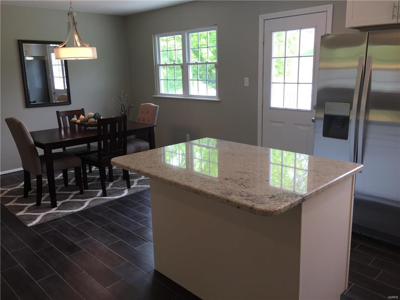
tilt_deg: -13.0
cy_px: 150
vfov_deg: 48.2
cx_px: 200
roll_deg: -0.4
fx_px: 335
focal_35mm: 29
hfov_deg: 61.7
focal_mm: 4.15
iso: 32
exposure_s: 1/60
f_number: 2.2
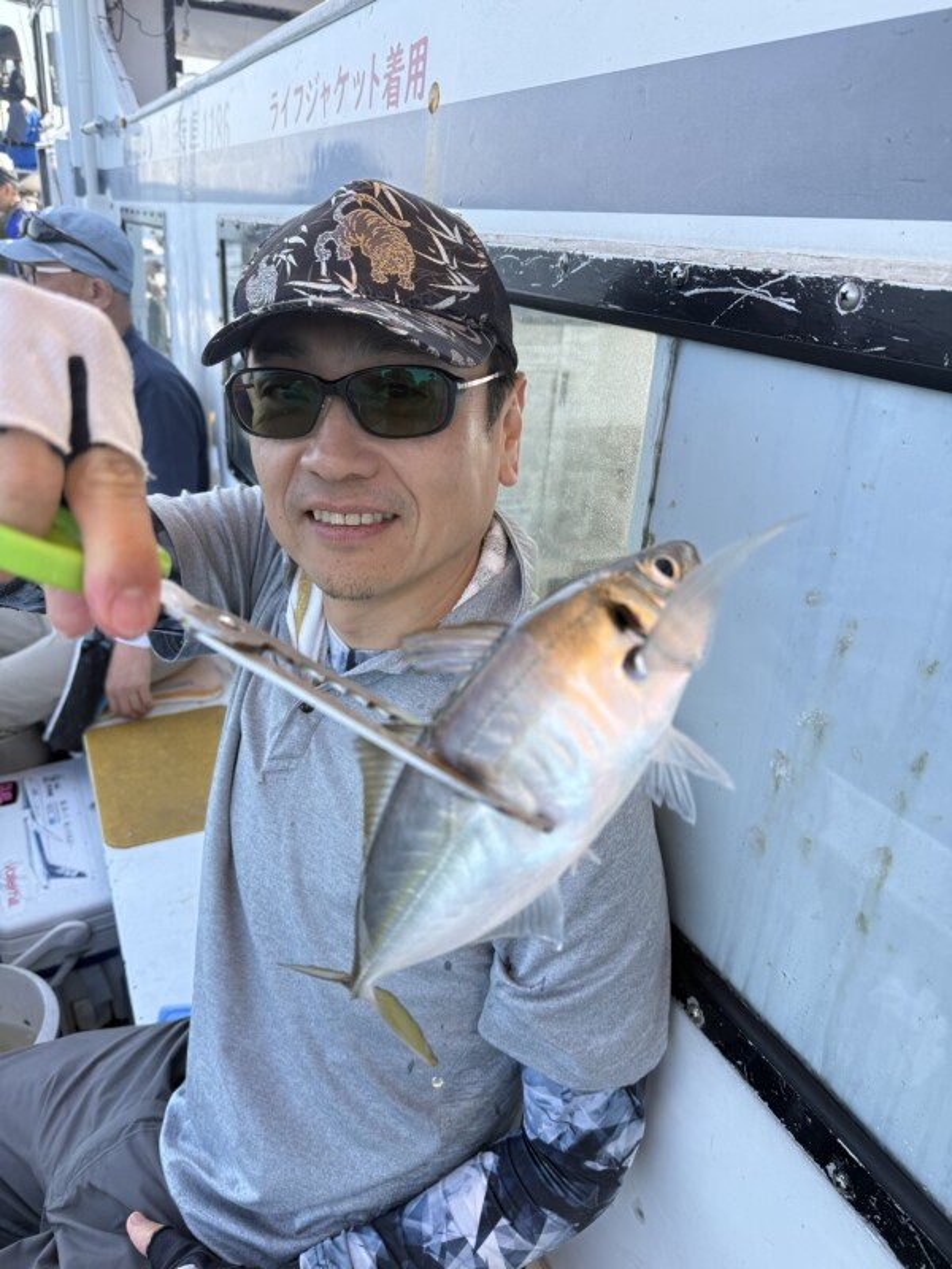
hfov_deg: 56.8
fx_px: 880
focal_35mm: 24
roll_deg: -5.2
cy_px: 634
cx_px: 476
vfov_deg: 71.6
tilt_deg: -23.7
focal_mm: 6.76
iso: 100
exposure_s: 1/878
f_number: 1.78
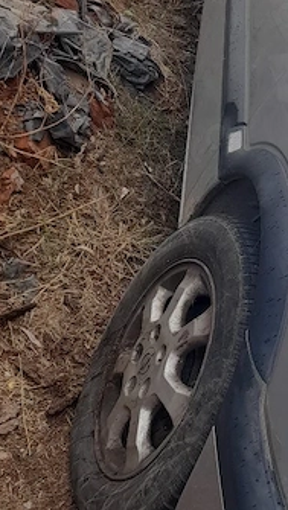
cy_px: 231
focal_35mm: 65
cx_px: 428
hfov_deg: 16.9
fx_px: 880
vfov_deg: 32.3
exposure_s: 1/303
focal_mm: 4.6
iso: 20
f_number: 2
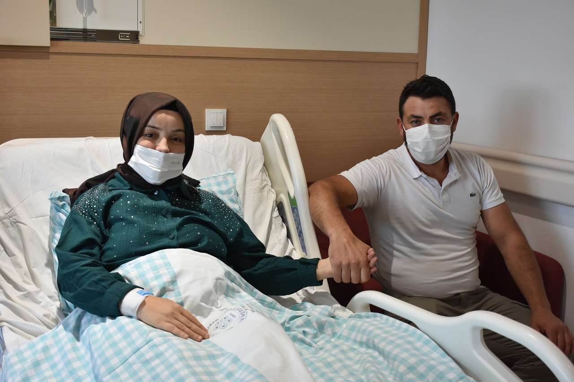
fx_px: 717
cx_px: 287
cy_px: 191
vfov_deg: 29.9
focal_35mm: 45
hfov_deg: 43.6
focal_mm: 30
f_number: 5.6
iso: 800
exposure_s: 1/125
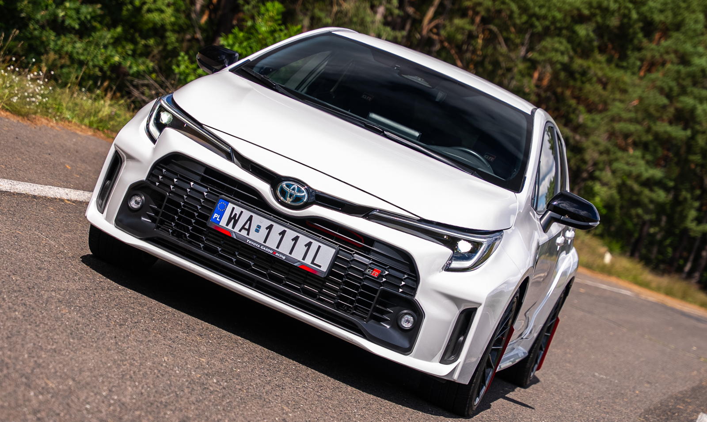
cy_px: 244
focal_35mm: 113
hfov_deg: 18.6
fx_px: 2155
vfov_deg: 11.2
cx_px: 366
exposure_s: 1/500
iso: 160
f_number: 2.8
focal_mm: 70
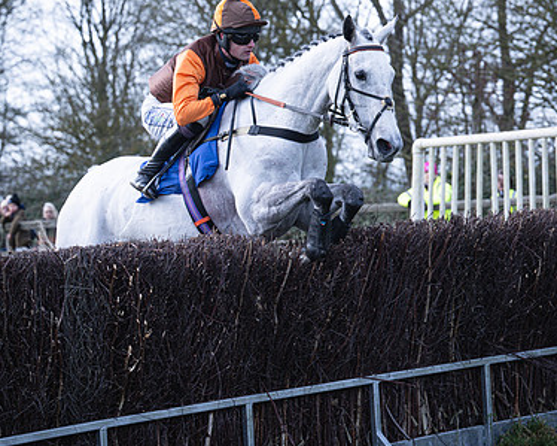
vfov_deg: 12.1
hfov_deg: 15.2
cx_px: 233
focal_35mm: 127
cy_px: 140
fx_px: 2093
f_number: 4
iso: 800
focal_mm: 75
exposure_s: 1/1250
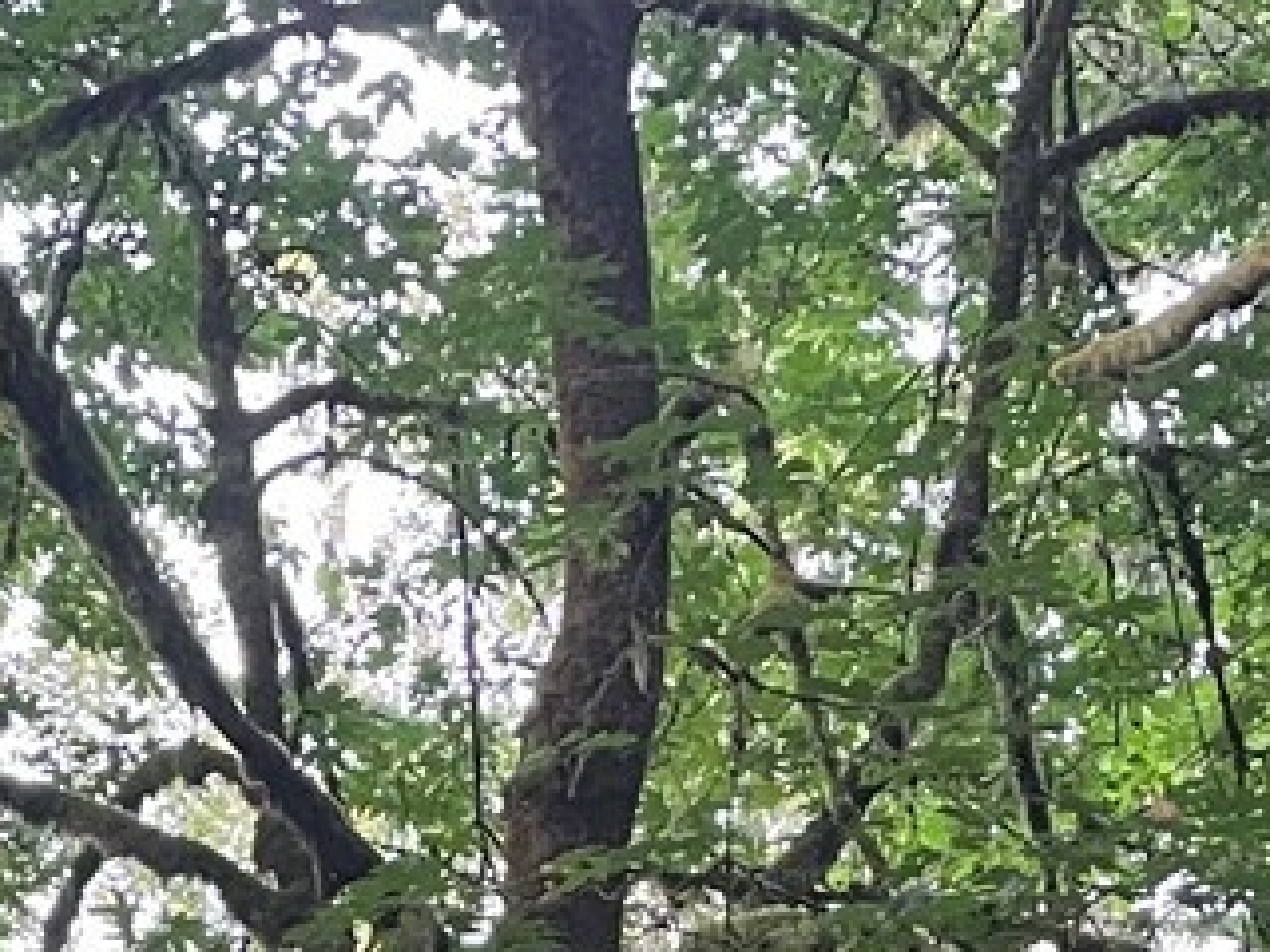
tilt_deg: +1.6
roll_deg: -1.3
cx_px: 909
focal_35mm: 130
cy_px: 2138
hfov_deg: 15.1
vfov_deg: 10.2
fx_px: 4769
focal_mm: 4.2
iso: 400
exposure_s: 1/60
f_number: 1.6
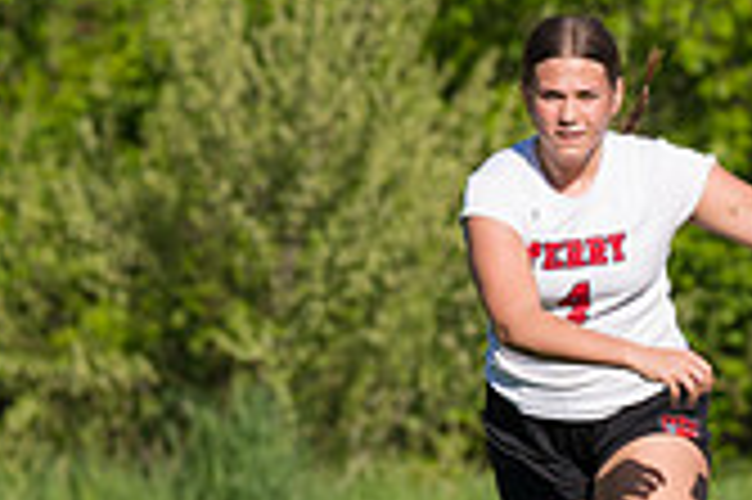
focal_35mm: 1040
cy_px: 405
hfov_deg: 2.0
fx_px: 21703
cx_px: 986
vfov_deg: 1.3
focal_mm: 200
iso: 250
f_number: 5.6
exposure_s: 1/1600
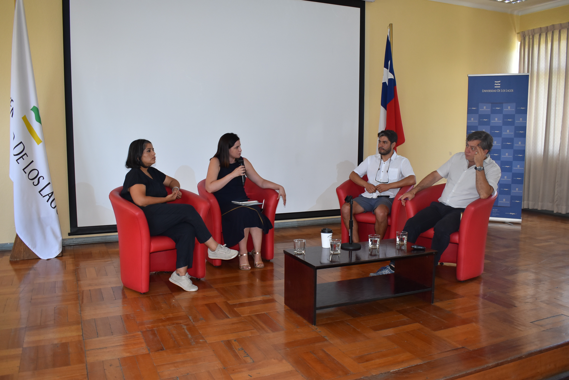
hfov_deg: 61.9
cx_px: 284
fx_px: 475
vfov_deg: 43.7
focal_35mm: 30
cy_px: 190
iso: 800
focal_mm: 20
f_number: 5
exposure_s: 1/100
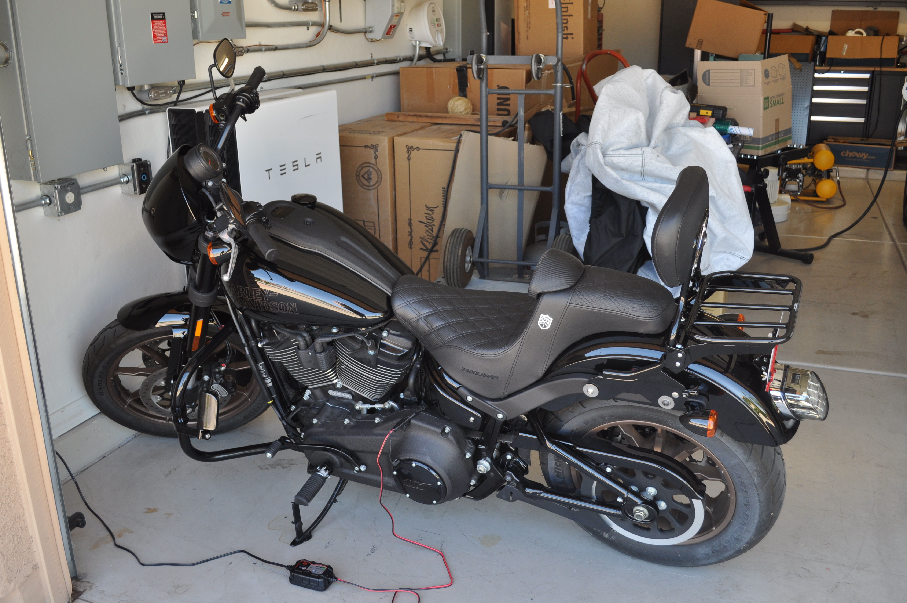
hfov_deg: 57.3
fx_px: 830
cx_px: 454
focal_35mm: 33
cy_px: 302
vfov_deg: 39.9
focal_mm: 22
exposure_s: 1/100
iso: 400
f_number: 5.6
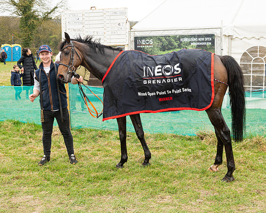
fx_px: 386
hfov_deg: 38.0
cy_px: 79
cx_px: 128
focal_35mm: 49
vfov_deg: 30.6
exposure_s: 1/250
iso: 400
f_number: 5
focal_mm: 32
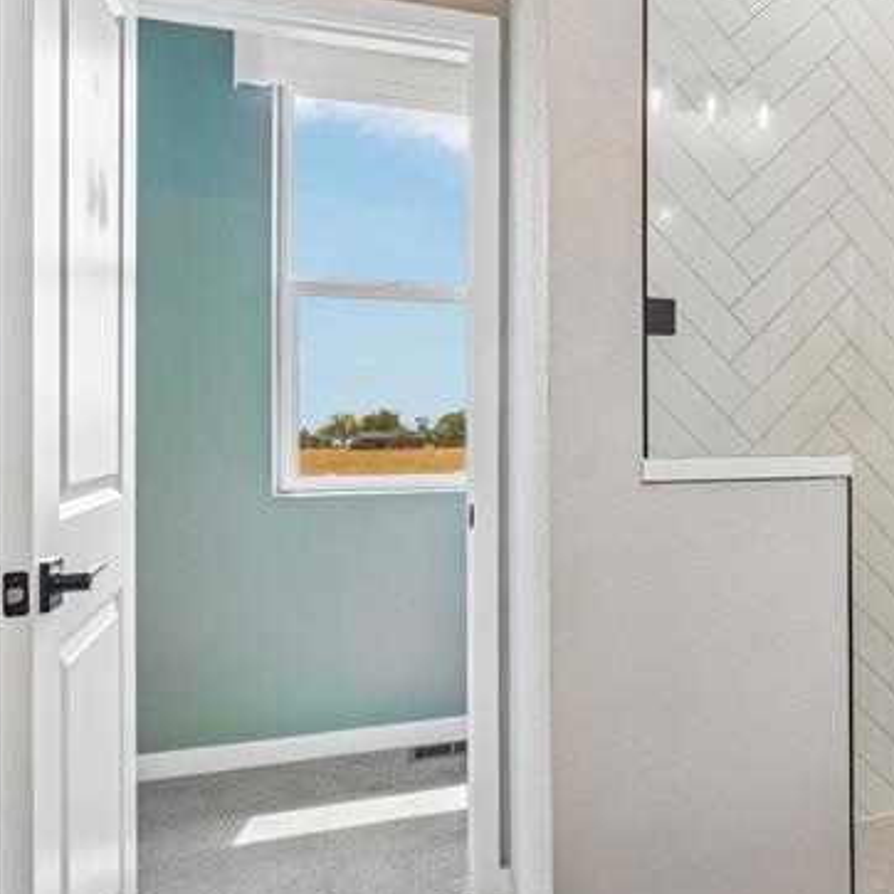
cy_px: 427
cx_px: 751
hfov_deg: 57.3
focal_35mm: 25
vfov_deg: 63.4
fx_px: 723
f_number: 8
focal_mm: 11
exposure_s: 1/30
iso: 100
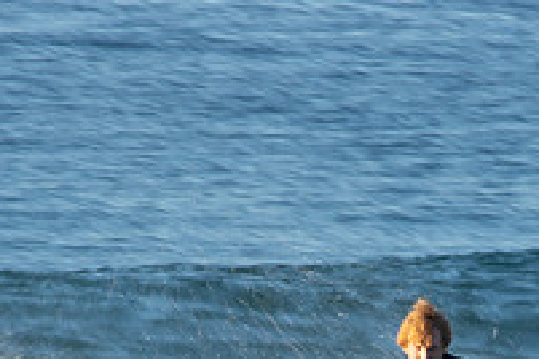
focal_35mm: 2163
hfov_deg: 1.0
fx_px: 32382
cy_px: 508
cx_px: 445
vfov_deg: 0.6
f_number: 22
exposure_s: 1/15
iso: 100
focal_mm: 500
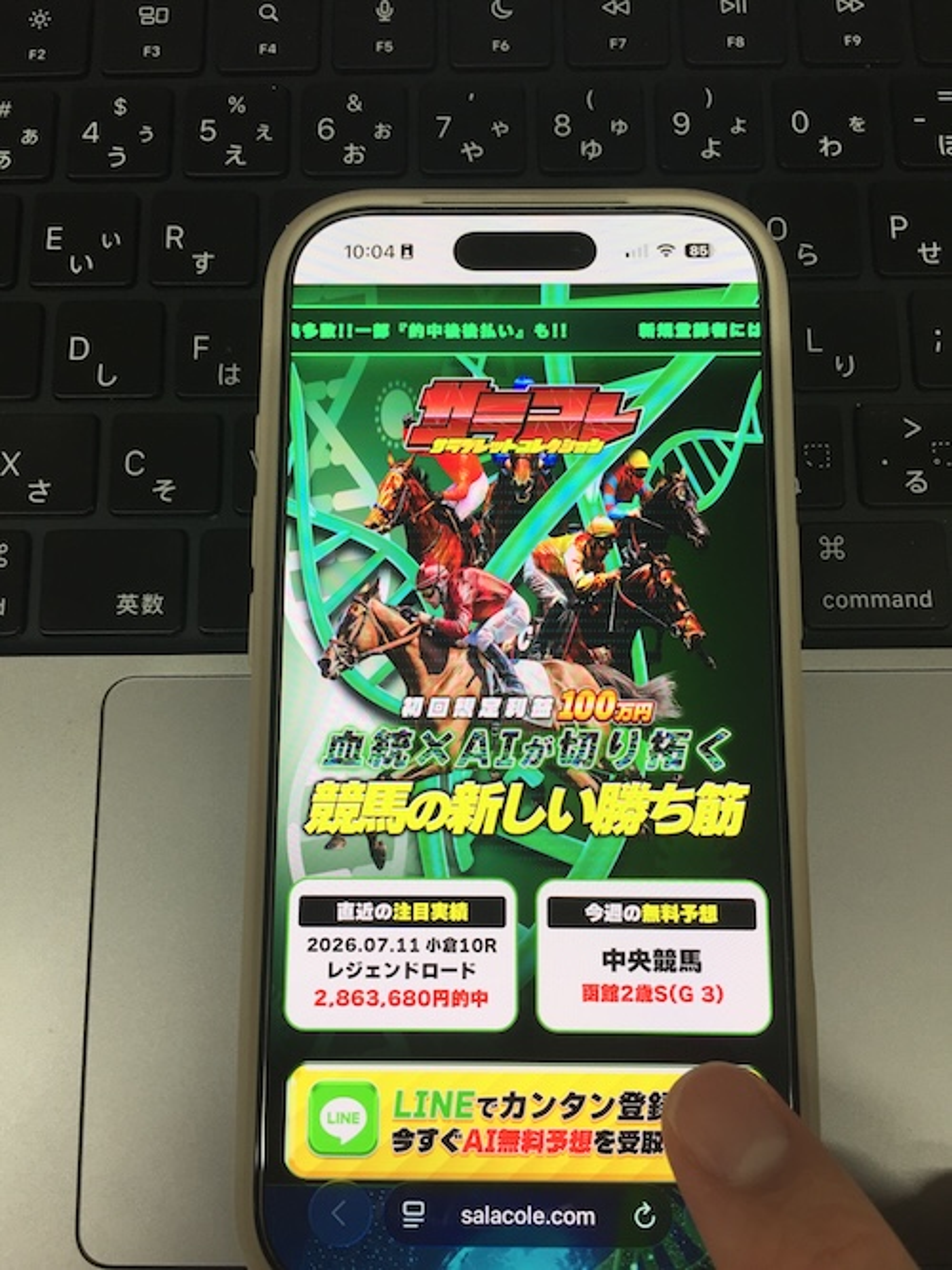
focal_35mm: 29
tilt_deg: -68.1
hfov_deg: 48.2
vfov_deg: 61.7
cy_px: 635
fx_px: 1064
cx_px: 476
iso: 50
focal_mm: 4.15
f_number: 2.2
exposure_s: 1/120
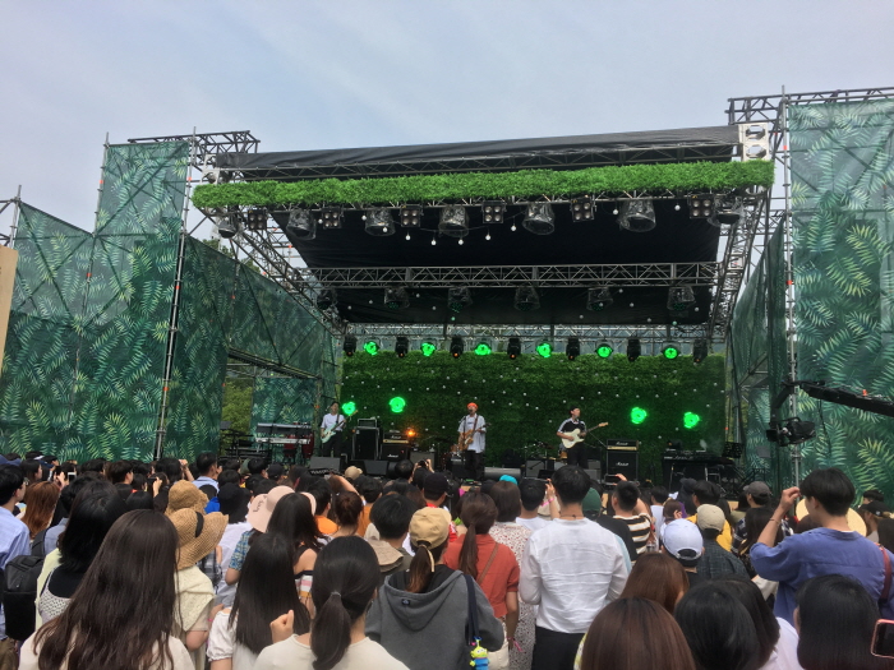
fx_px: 749
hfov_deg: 61.7
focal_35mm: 29
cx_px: 447
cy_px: 335
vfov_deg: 48.2
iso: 25
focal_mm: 4.15
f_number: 2.2
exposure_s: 1/1399
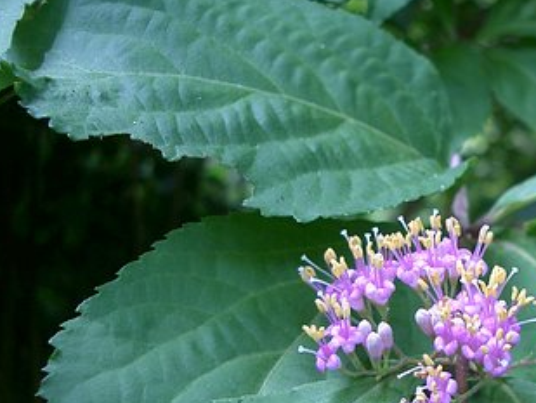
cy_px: 299
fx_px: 898
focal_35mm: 58
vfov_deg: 25.0
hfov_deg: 32.4
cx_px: 423
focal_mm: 5.8
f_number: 2.6
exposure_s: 1/60
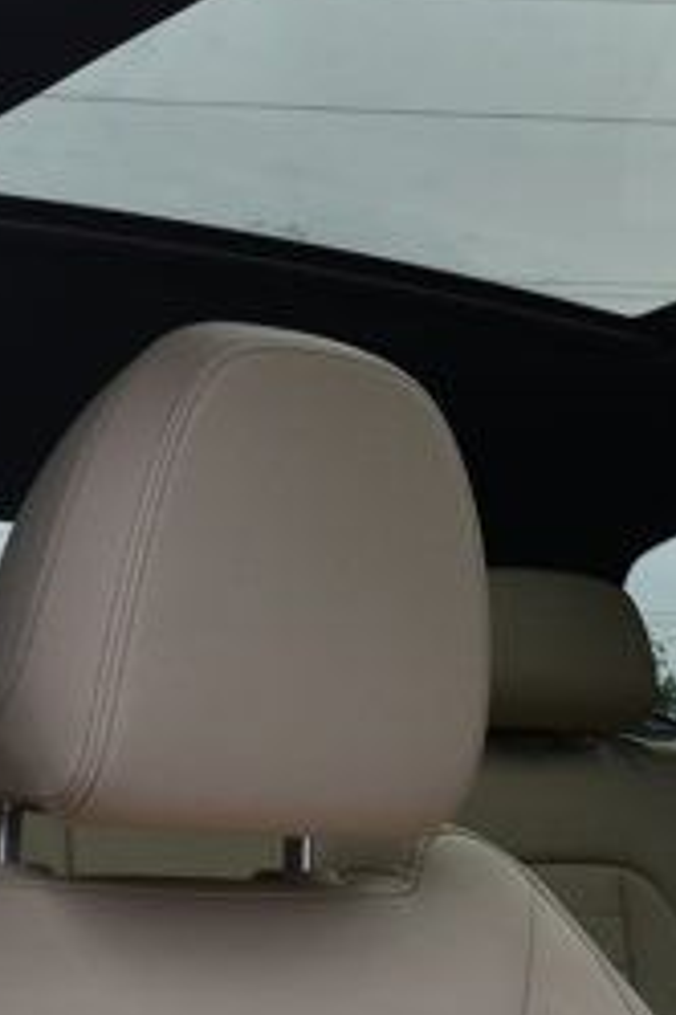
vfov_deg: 25.7
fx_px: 2169
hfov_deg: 17.0
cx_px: 782
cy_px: 157
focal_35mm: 77
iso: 200
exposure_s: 1/250
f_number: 7.1
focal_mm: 20
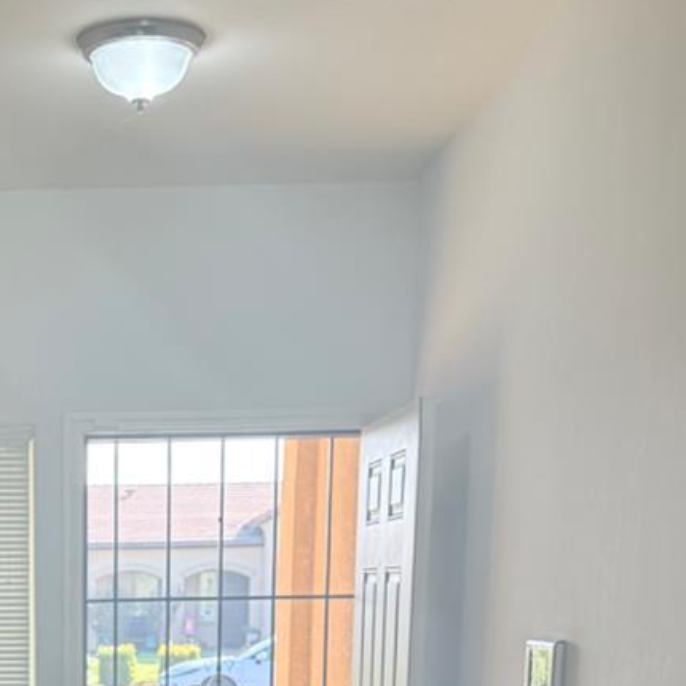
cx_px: 1
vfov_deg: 21.5
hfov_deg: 22.5
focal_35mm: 74
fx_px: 1659
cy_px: 853
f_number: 1.78
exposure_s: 1/236
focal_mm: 6.76
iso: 125
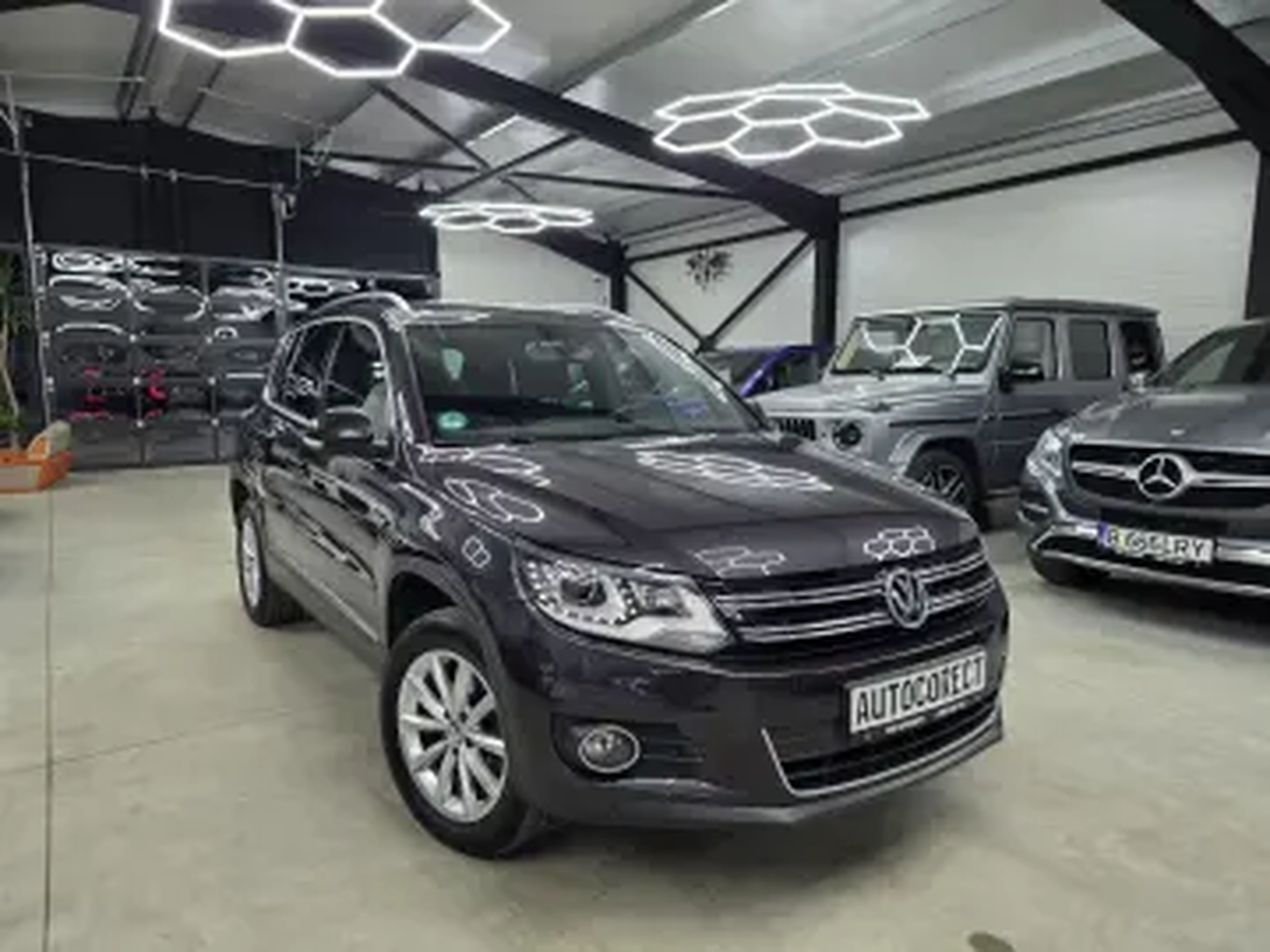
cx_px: 635
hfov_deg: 73.9
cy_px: 476
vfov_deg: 58.9
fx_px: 844
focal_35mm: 23
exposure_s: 1/64
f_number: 1.7
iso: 80
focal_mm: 6.25
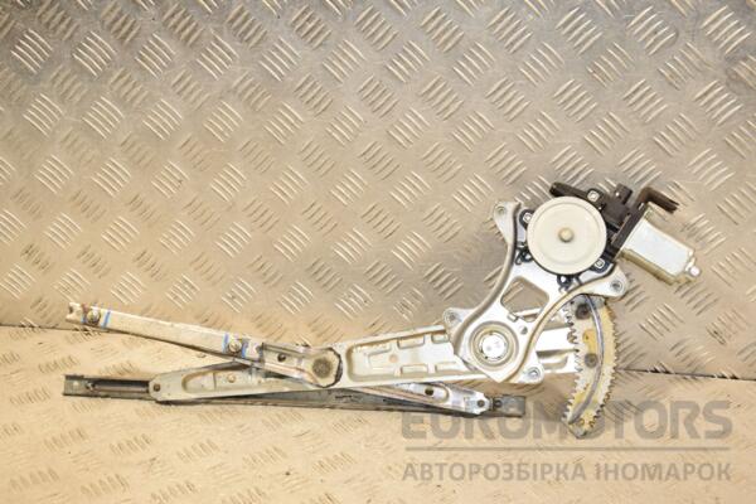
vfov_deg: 23.8
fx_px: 1197
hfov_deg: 35.1
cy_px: 252
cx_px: 378
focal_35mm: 57
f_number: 6.3
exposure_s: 1/200
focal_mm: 38
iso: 800
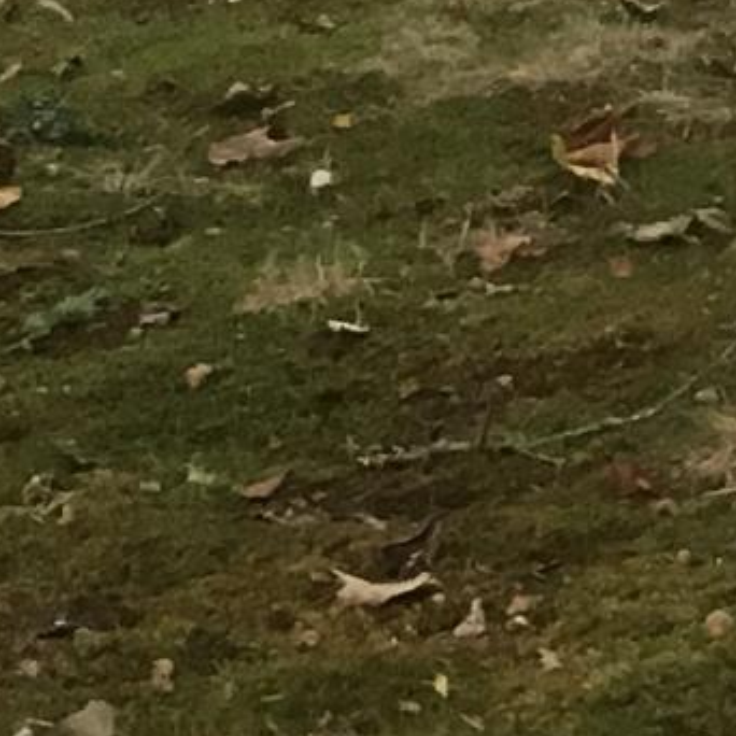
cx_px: 1526
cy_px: -1586
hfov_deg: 7.4
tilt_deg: +2.8
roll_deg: -0.7
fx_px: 5412
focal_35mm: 225
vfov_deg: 6.9
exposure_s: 1/30
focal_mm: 4.15
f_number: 2.2
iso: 25
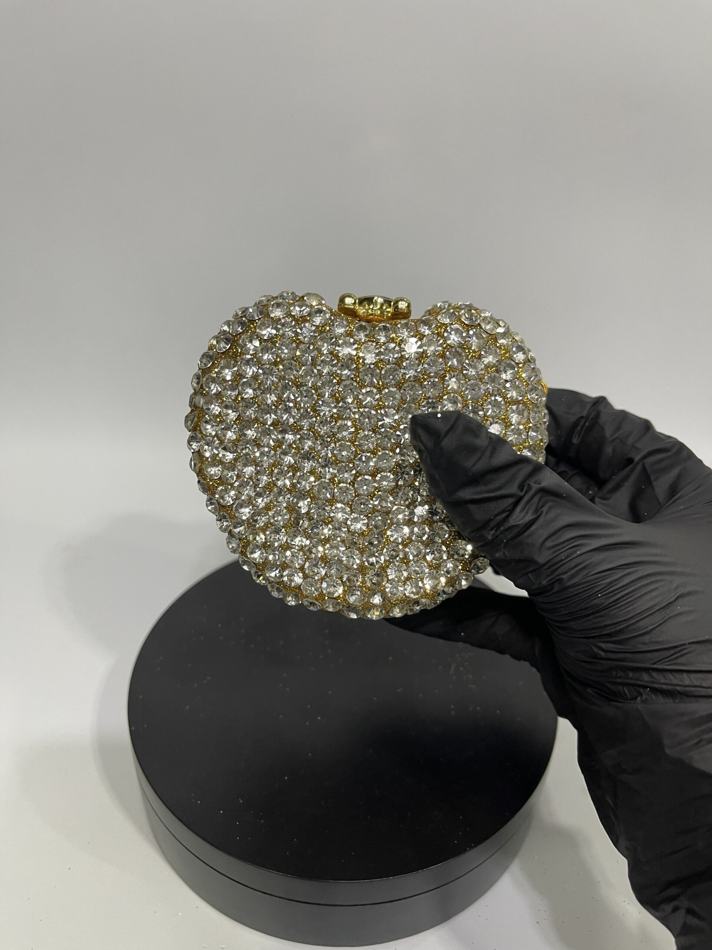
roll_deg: -3.0
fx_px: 686
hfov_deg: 54.9
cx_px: 356
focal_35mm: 25
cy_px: 475
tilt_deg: -33.1
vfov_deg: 69.4
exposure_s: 1/50
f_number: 1.6
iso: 125
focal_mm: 5.1
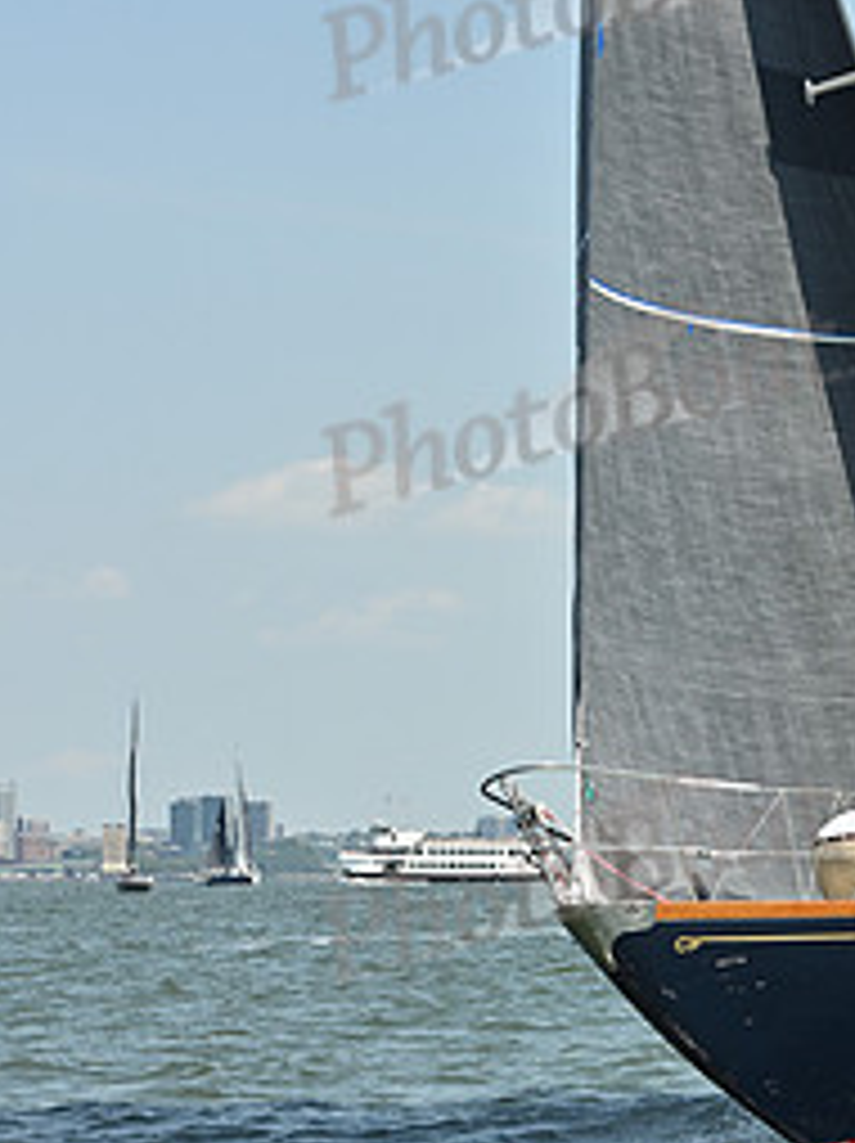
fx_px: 5080
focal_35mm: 154
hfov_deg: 9.4
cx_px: 1192
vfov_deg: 12.8
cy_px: 569
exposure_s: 1/1250
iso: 320
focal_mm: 70
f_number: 7.1
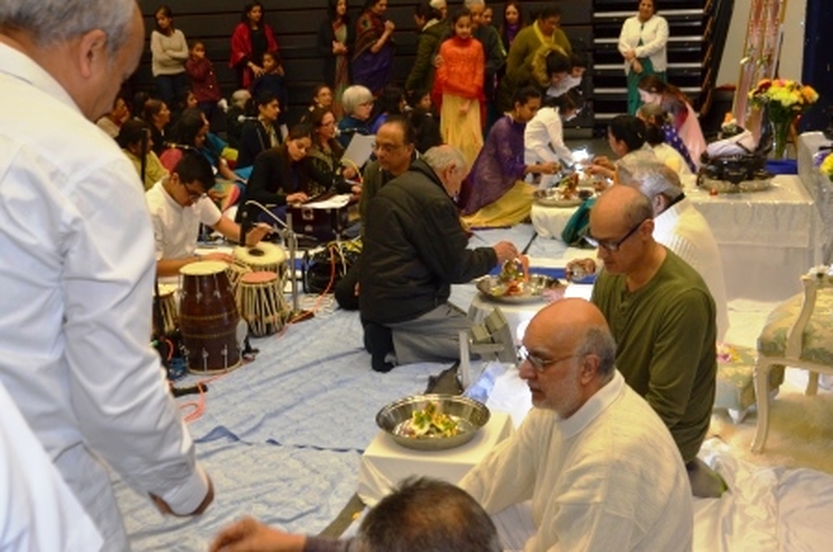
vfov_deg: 31.8
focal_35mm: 42
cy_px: 276
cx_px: 416
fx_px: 970
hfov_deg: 46.5
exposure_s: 1/60
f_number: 8
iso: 1600
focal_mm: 28
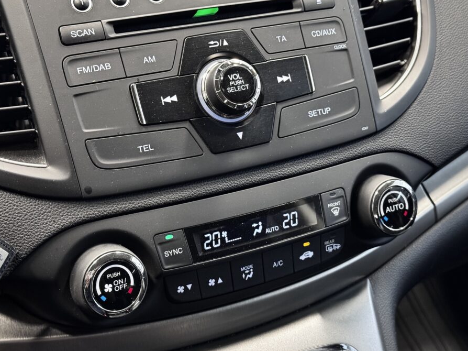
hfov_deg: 34.9
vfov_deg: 26.5
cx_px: 218
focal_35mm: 55
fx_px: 743
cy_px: 163
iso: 400
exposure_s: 1/25
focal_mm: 6.76
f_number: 1.78
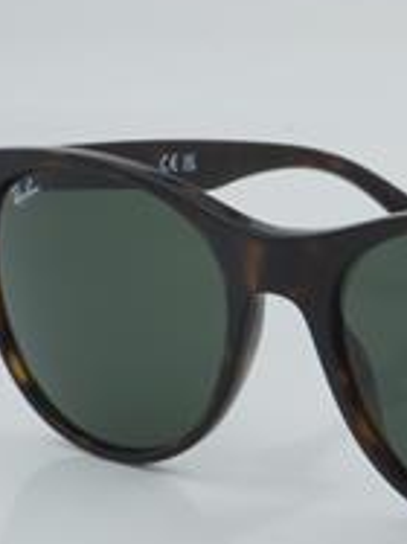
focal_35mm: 154
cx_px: 503
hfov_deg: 9.5
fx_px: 2417
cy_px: 346
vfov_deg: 12.8
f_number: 29
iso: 100
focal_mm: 50
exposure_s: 1/4
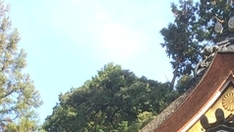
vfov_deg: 8.1
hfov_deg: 15.5
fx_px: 844
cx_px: 224
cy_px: 334
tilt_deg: +9.9
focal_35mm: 136
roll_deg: +1.2
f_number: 2.2
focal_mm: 4.15
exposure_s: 1/391
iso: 32
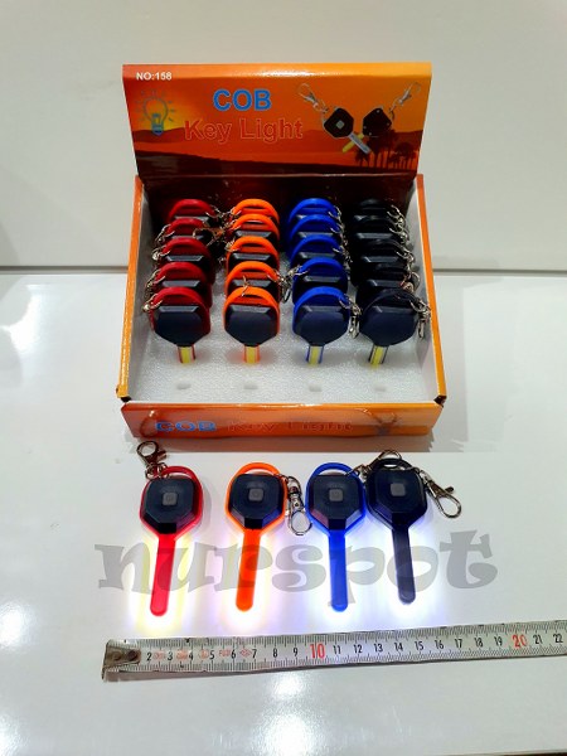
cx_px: 284
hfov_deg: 53.1
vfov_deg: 67.3
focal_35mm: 26
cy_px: 378
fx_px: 568
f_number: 2.4
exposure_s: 1/100
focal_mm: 4.32
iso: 200
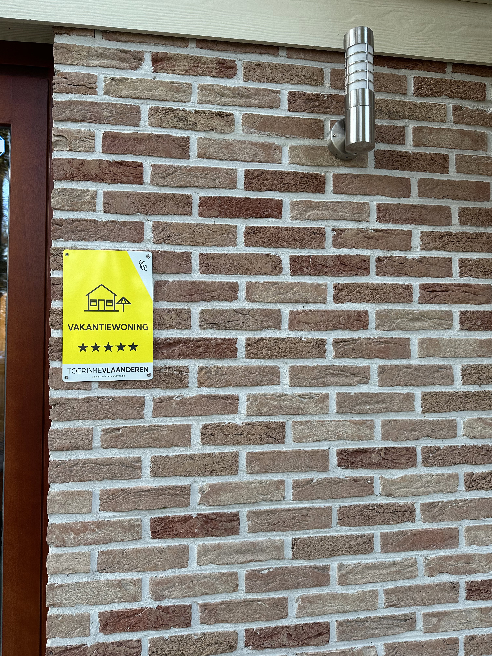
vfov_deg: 71.6
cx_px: 246
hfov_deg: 56.8
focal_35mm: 24
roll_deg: -0.9
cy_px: 328
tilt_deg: +2.0
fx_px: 455
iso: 100
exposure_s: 1/121
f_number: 1.78
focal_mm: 6.86
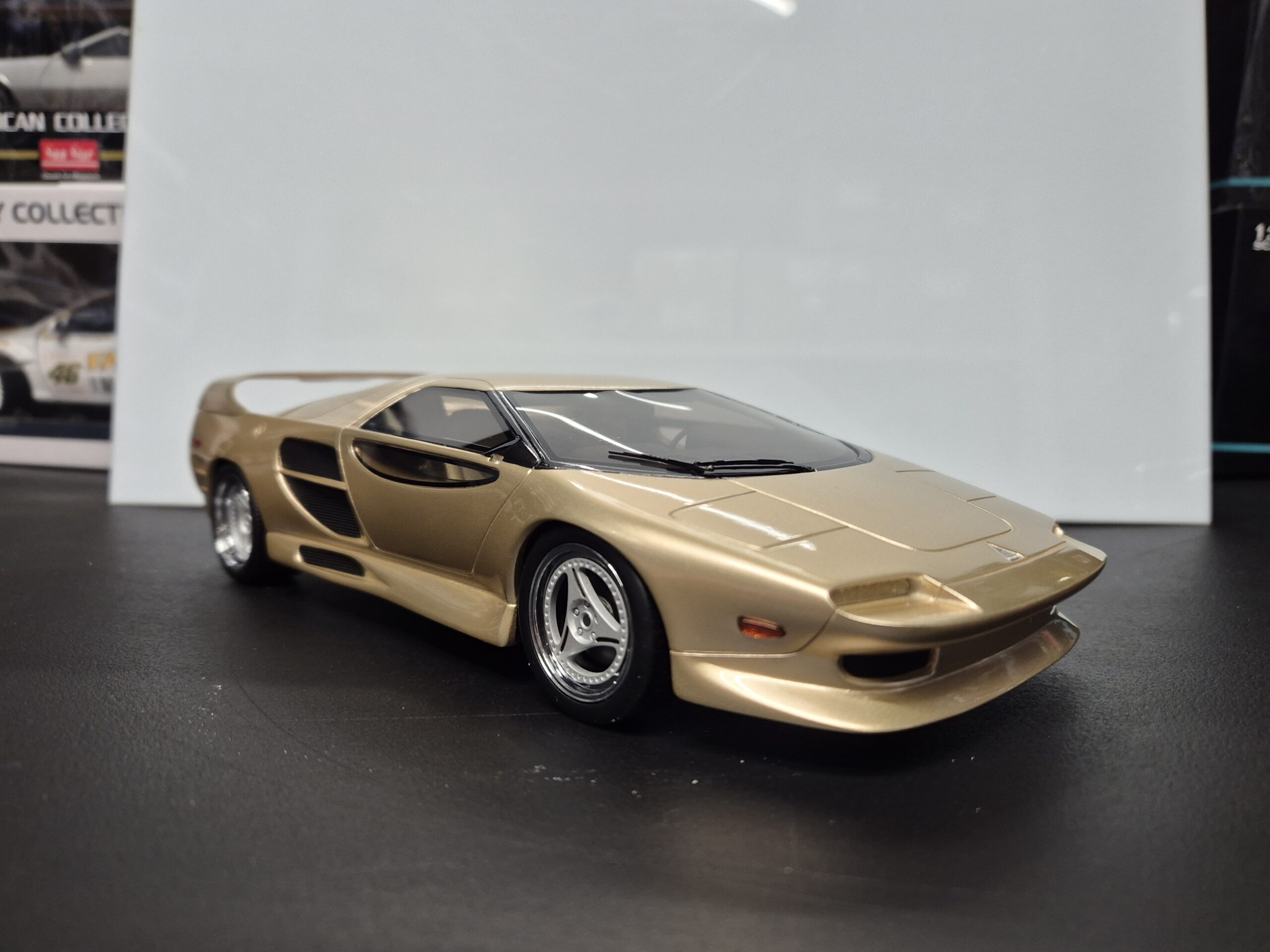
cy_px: 476
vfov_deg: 58.9
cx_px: 635
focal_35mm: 23
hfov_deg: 73.9
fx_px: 844
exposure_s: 1/100
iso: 200
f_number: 1.8
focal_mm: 5.4
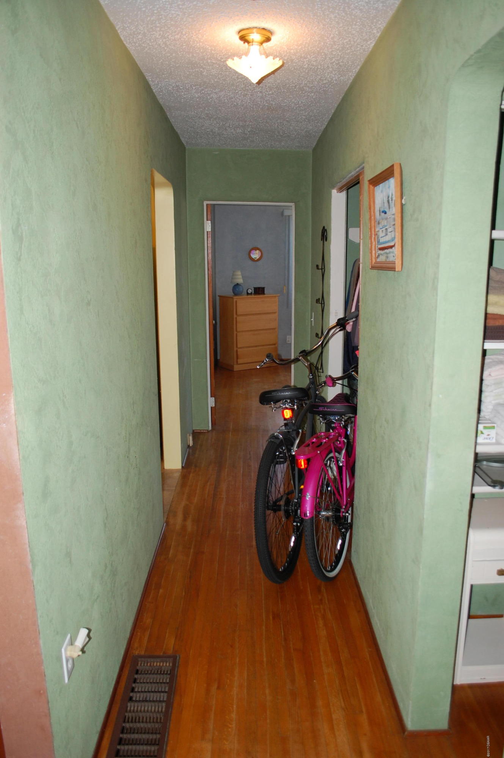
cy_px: 379
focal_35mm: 27
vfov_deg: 67.4
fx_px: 568
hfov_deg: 47.8
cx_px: 252
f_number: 3.5
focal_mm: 18
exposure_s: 1/60
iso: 400
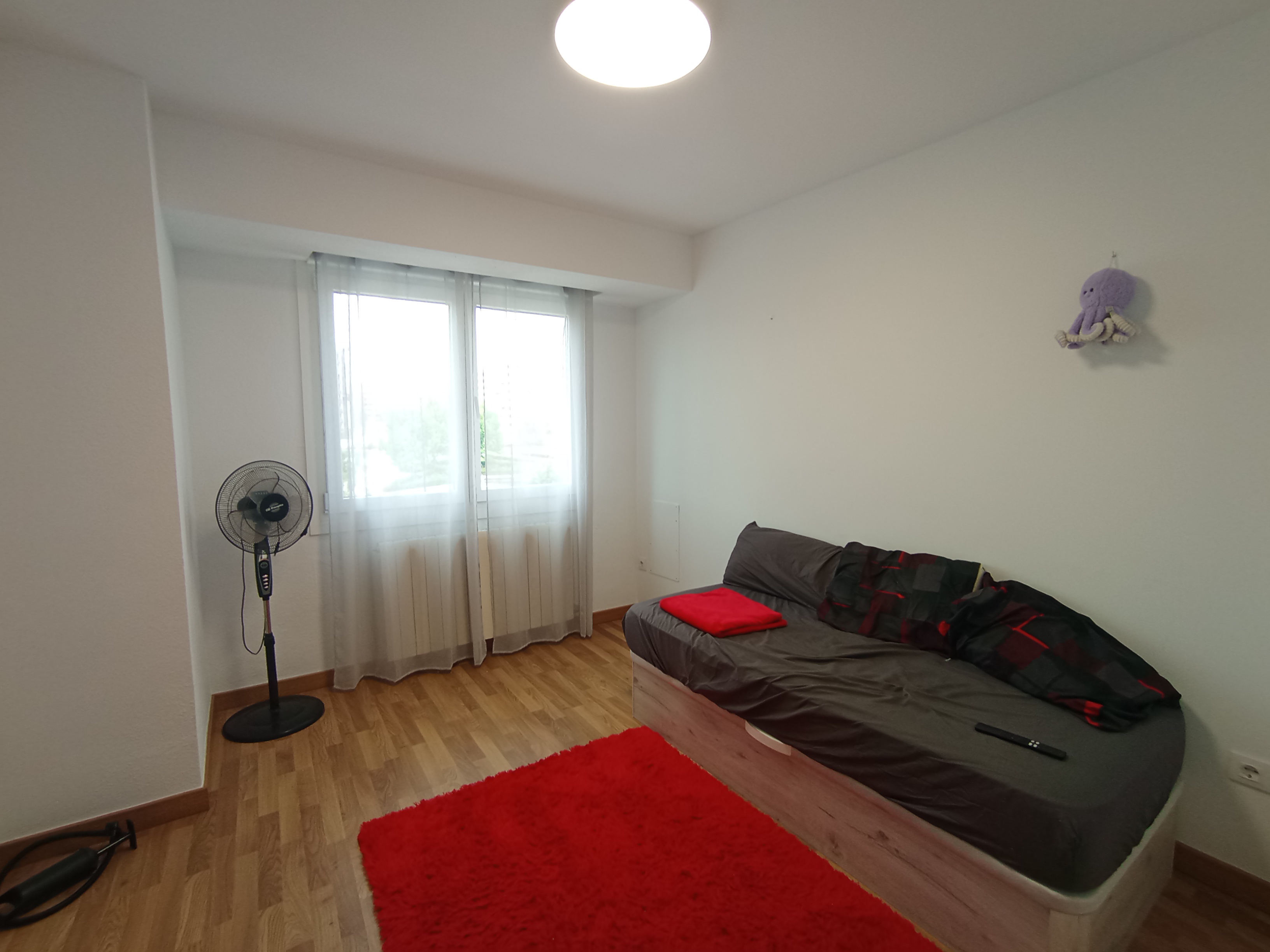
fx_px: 587
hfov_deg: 94.5
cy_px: 476
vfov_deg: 78.1
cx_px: 635
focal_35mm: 16
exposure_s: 1/50
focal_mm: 1.65
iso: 60
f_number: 2.2
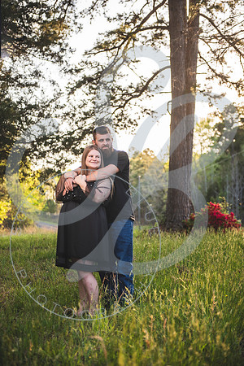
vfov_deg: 32.4
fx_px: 630
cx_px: 122
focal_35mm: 62
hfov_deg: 21.9
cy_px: 183
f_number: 2.8
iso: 100
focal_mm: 62
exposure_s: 1/320
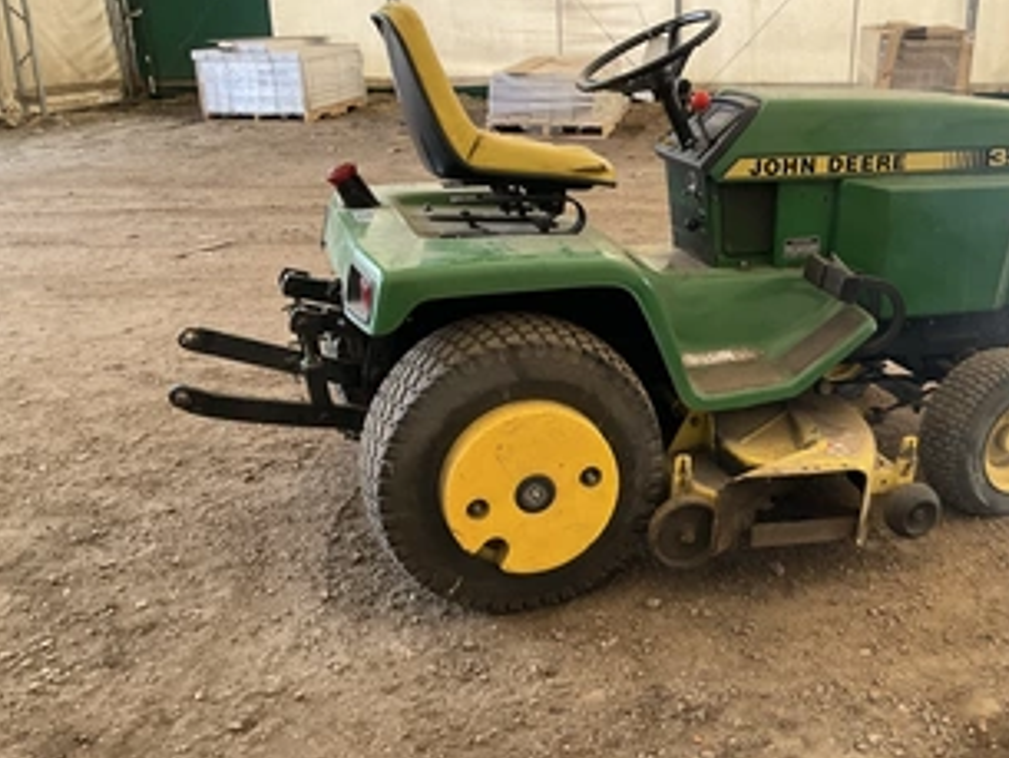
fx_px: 1108
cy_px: 384
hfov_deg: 48.3
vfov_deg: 37.7
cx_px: 655
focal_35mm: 38
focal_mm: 3
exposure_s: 1/122
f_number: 1.8
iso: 32
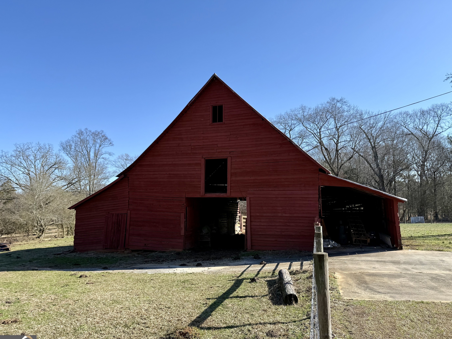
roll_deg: +0.2
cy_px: 176
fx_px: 326
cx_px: 219
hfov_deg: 69.4
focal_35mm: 25
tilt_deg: +3.7
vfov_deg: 54.9
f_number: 1.78
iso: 80
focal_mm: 6.76
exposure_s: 1/2370
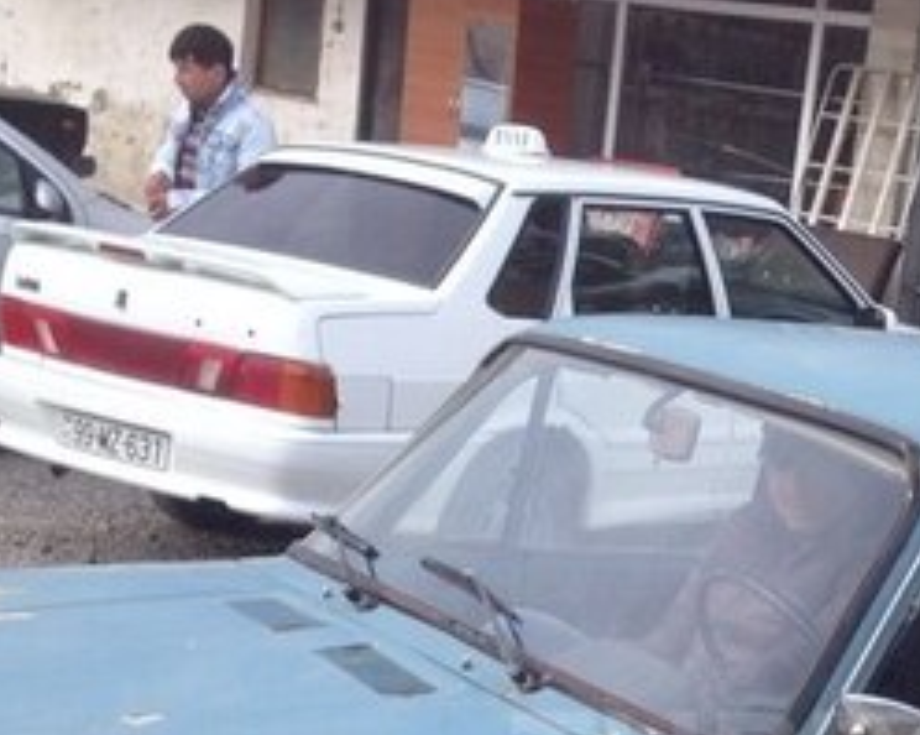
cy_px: 767
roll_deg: -7.5
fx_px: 2476
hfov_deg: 20.5
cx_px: 890
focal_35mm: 91
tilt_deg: -16.1
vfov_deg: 16.5
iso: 50
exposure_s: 1/511
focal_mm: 4.28
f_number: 2.4
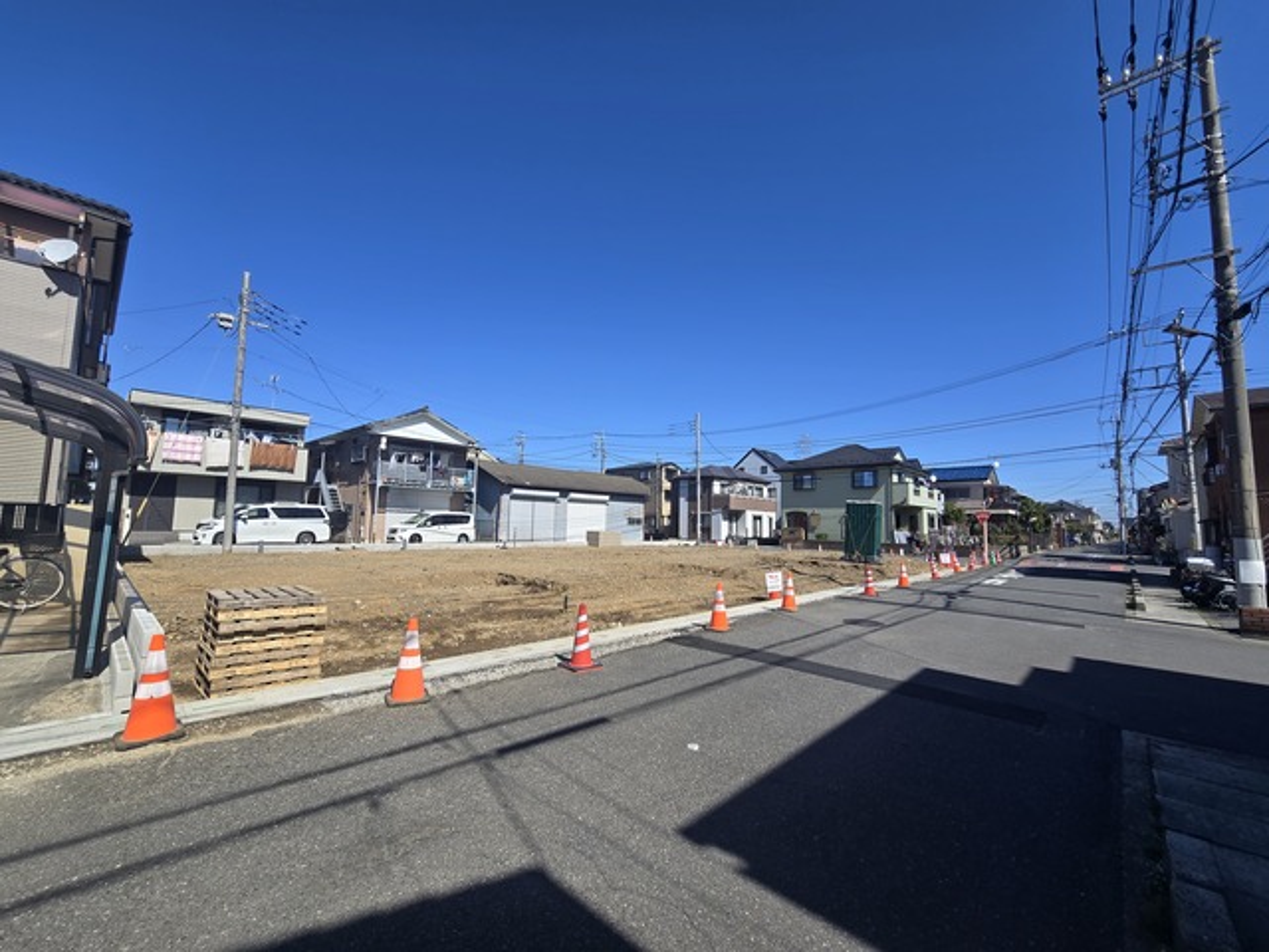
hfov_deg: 106.2
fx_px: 477
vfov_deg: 89.9
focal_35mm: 13
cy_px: 476
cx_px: 634
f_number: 2.2
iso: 50
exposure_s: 1/2417
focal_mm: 2.2
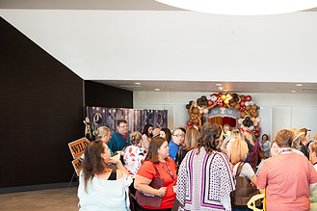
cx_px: 249
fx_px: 378
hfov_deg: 43.5
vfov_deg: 30.6
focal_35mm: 43
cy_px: 161
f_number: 1.8
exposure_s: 1/200
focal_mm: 24
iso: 400
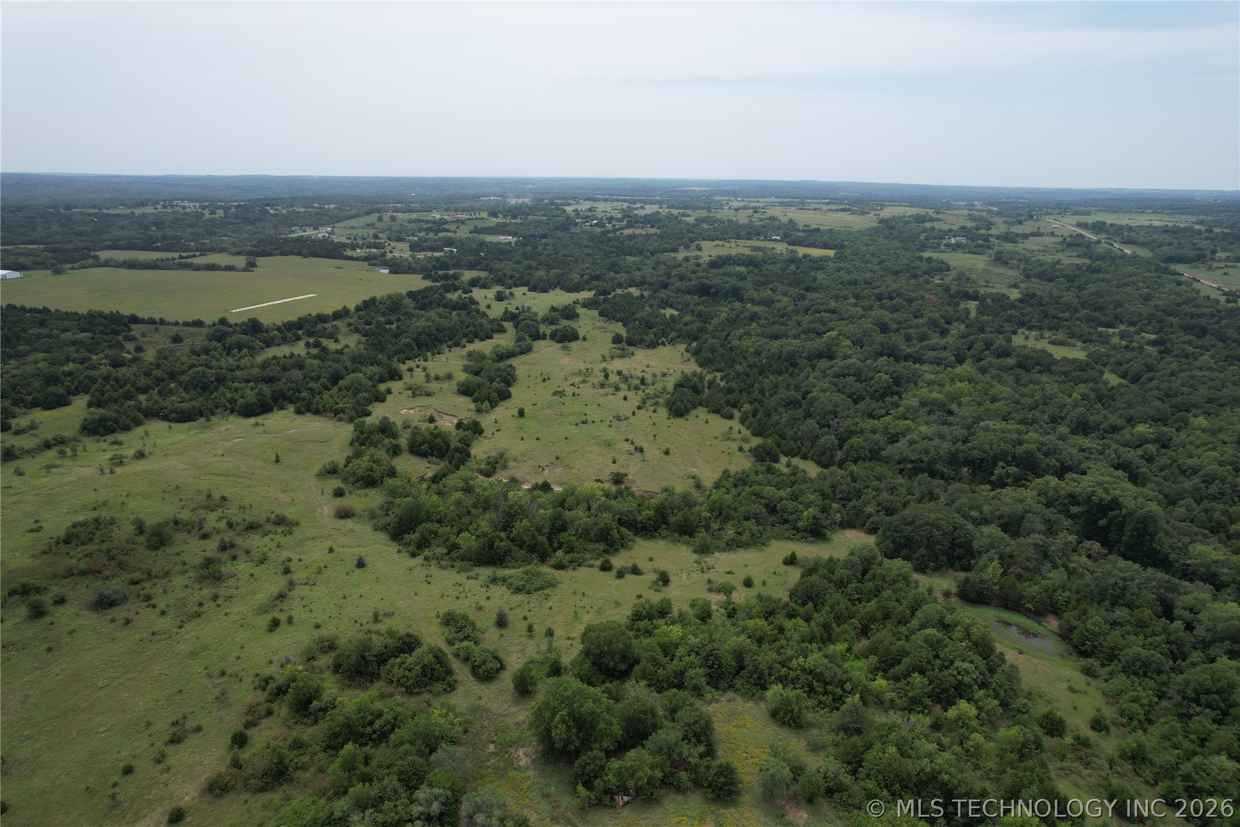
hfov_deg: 78.6
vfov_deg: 57.2
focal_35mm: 22
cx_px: 620
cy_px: 414
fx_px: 758
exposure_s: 1/2000
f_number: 2.8
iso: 100
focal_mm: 8.38
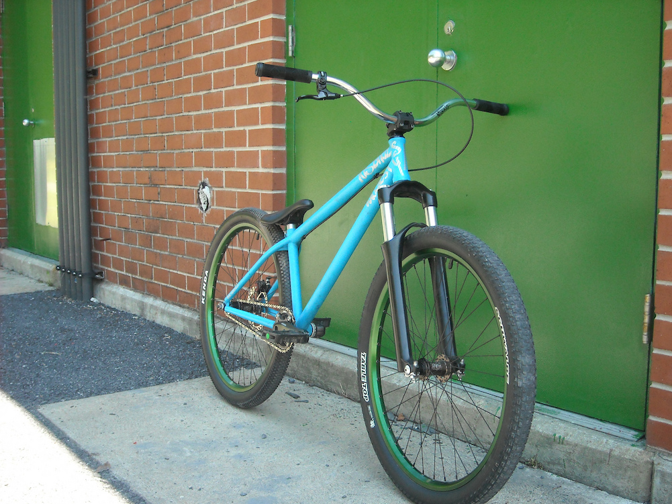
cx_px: 343
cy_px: 256
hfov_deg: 42.1
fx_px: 874
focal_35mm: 45
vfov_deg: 32.2
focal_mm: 7.1
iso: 191
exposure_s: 1/218
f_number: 3.1
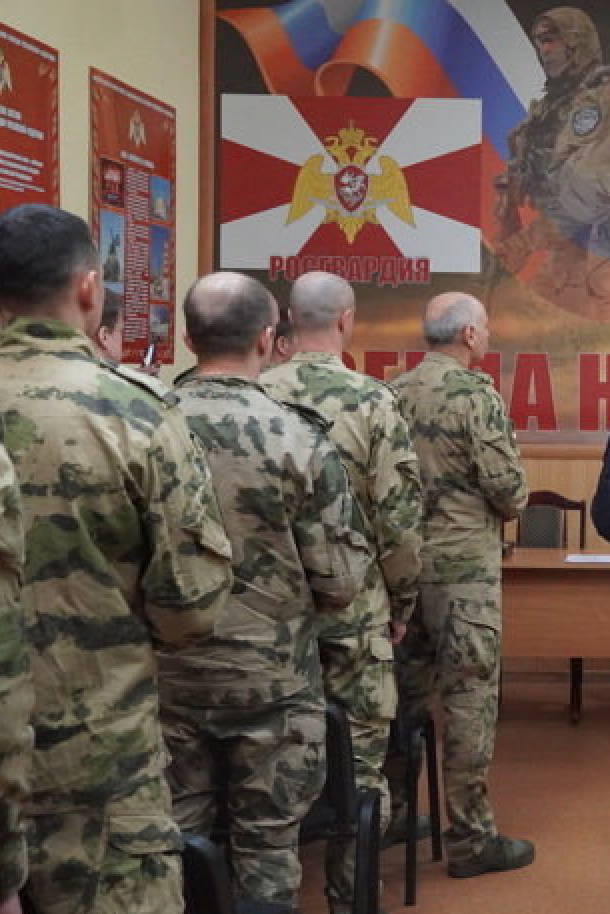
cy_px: 420
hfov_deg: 21.3
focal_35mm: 59
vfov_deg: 33.9
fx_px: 1498
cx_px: 737
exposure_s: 1/160
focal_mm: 24
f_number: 4
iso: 6400
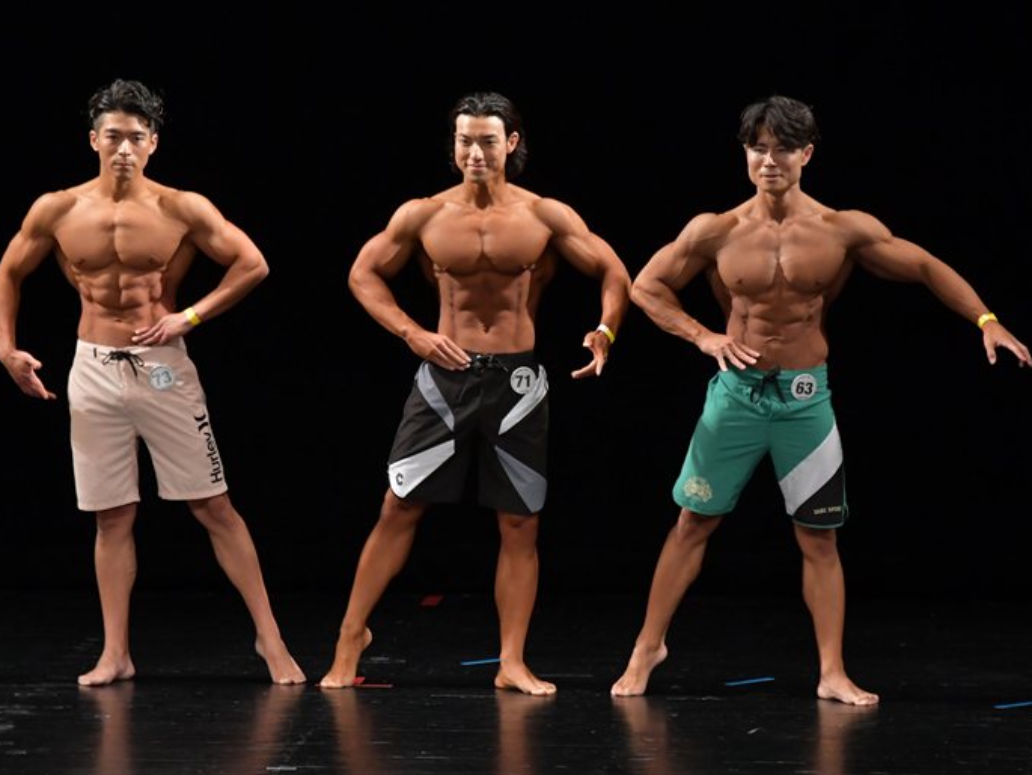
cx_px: 539
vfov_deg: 4.8
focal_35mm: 310
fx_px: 9244
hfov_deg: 6.4
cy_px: 388
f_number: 5.6
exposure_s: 1/400
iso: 3200
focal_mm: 190
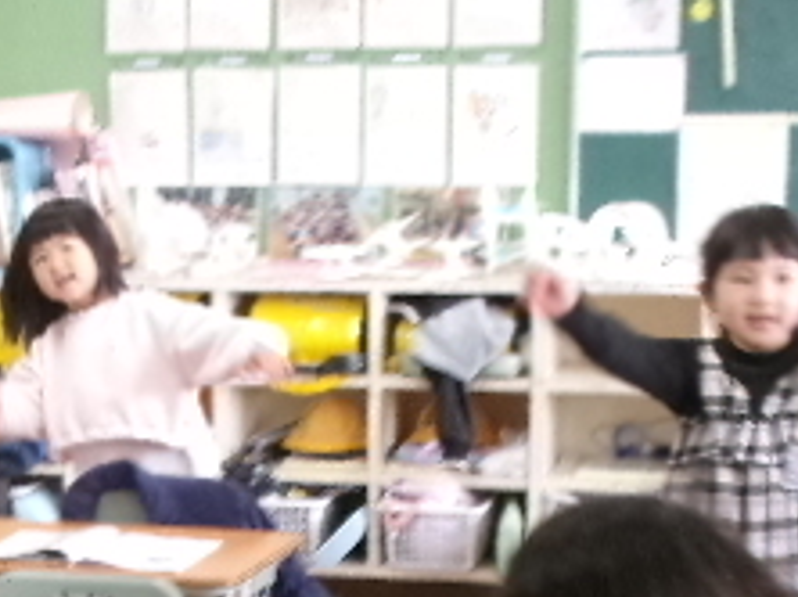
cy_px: 813
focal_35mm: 124
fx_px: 2855
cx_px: 4
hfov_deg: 15.6
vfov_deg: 11.6
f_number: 4.7
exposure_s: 1/34
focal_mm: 7.8
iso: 364
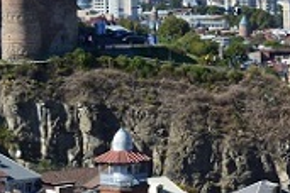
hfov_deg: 10.8
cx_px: 414
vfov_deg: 7.4
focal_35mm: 184
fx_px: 1482
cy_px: 207
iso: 400
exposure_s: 1/200
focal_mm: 28
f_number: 10
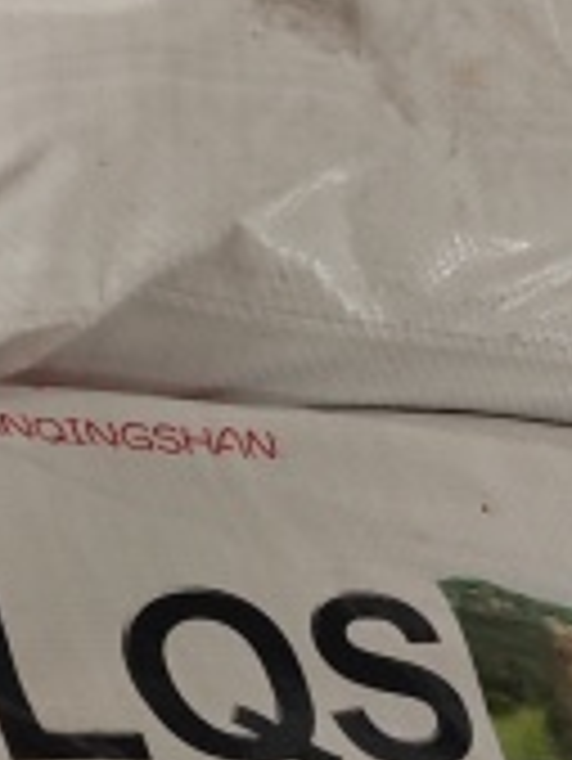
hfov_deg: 10.0
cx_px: 770
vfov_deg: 13.2
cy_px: 974
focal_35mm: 145
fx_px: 3191
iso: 800
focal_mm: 5.43
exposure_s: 1/25
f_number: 1.8
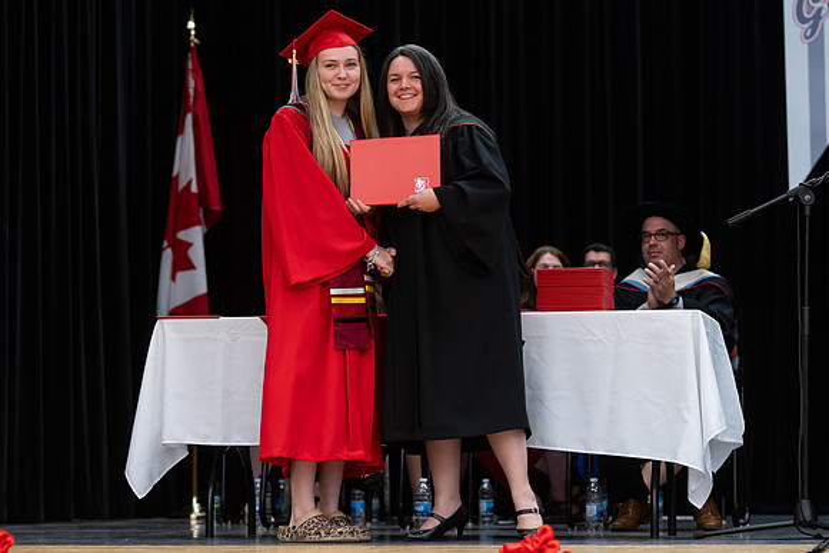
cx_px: 342
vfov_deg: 11.5
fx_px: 2743
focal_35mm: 119
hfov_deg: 17.2
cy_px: 280
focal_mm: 85
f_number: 2.8
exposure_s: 1/200
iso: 1000
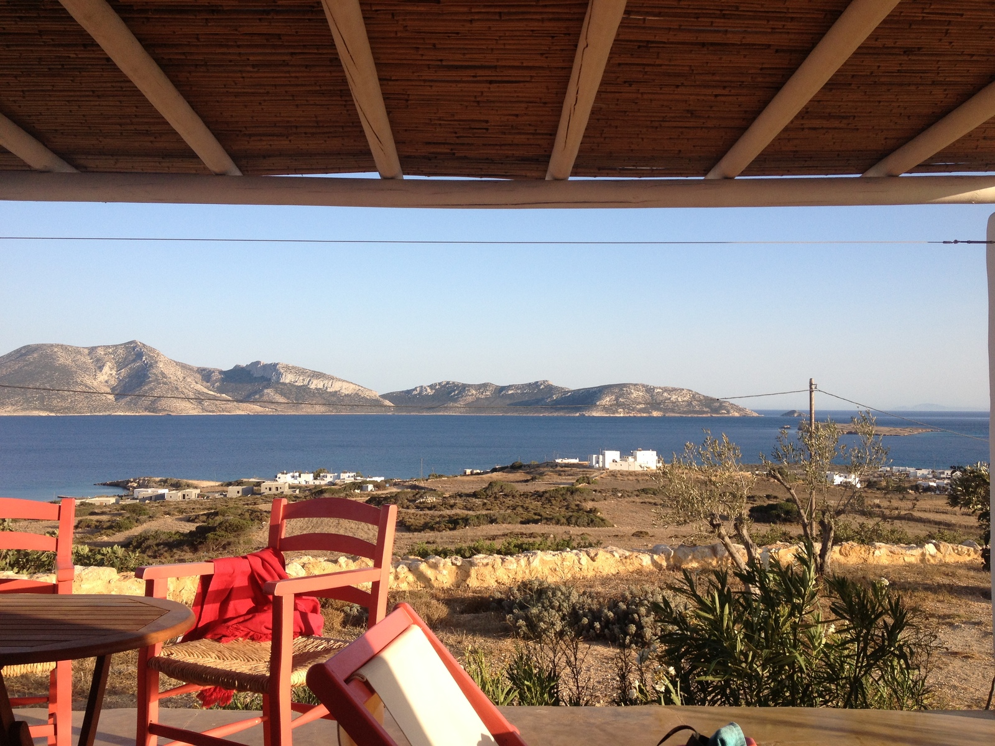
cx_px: 498
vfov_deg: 40.7
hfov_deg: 52.6
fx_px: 1006
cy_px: 373
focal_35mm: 35
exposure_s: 1/920
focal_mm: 4.28
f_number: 2.4
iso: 50
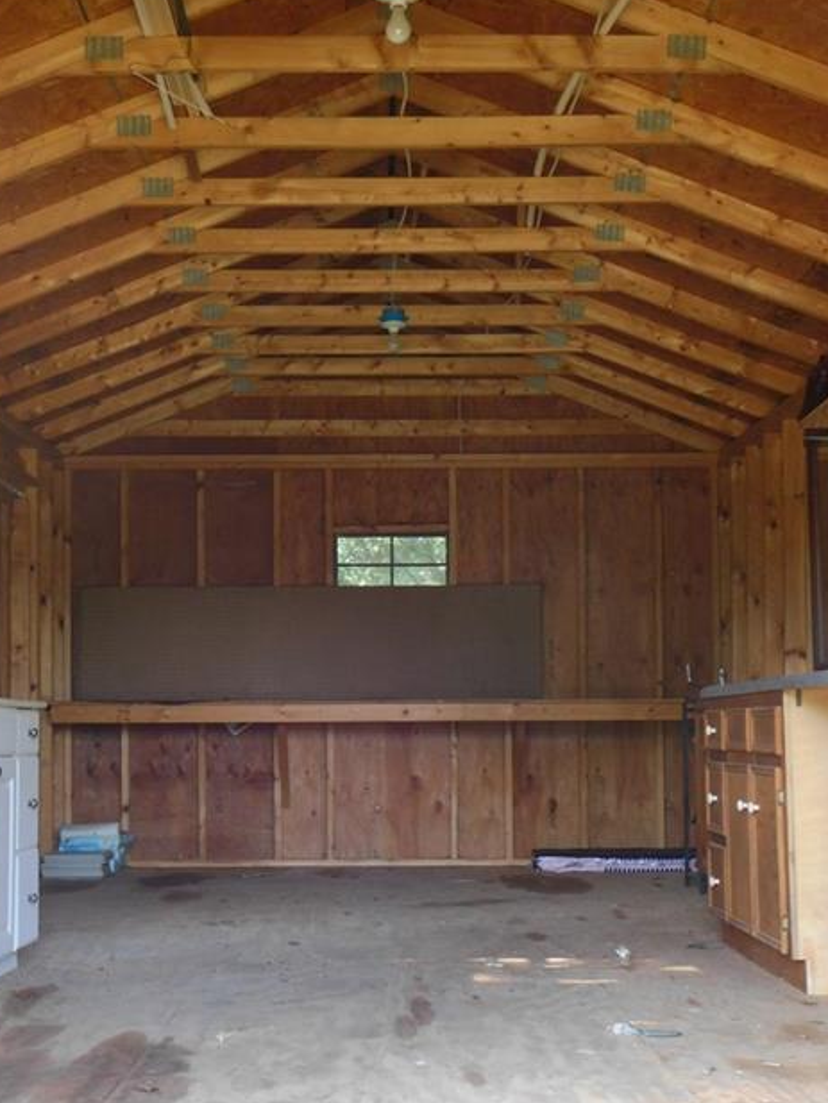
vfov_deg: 34.2
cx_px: 374
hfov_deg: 26.1
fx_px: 1785
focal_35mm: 56
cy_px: 663
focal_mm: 8
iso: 400
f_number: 4
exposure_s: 1/30
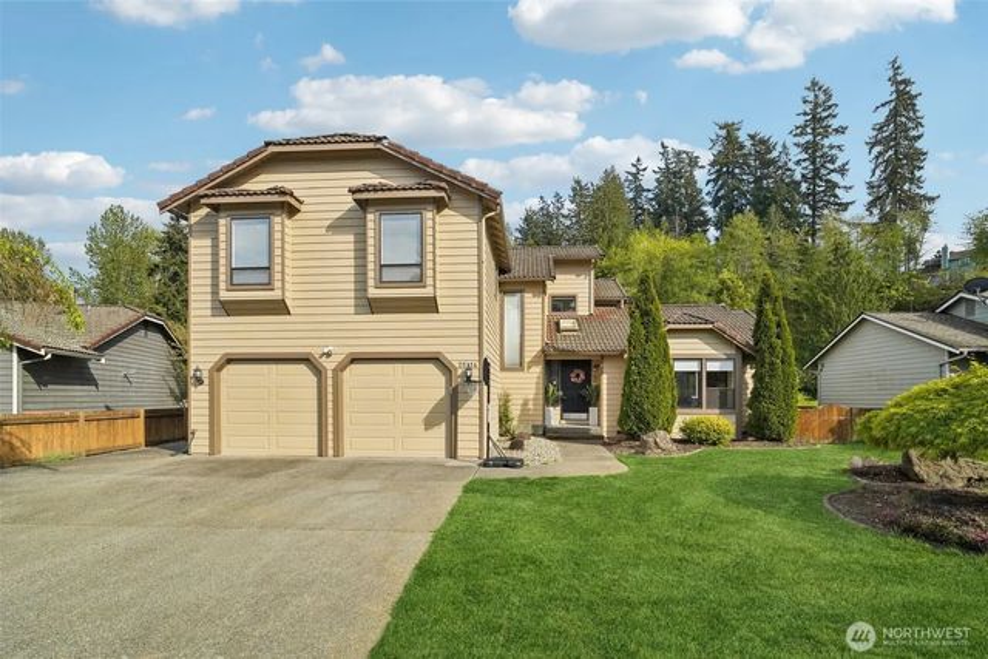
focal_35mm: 16
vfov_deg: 73.8
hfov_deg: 96.7
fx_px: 439
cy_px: 330
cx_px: 494
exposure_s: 1/1600
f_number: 8
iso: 1600
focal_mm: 16
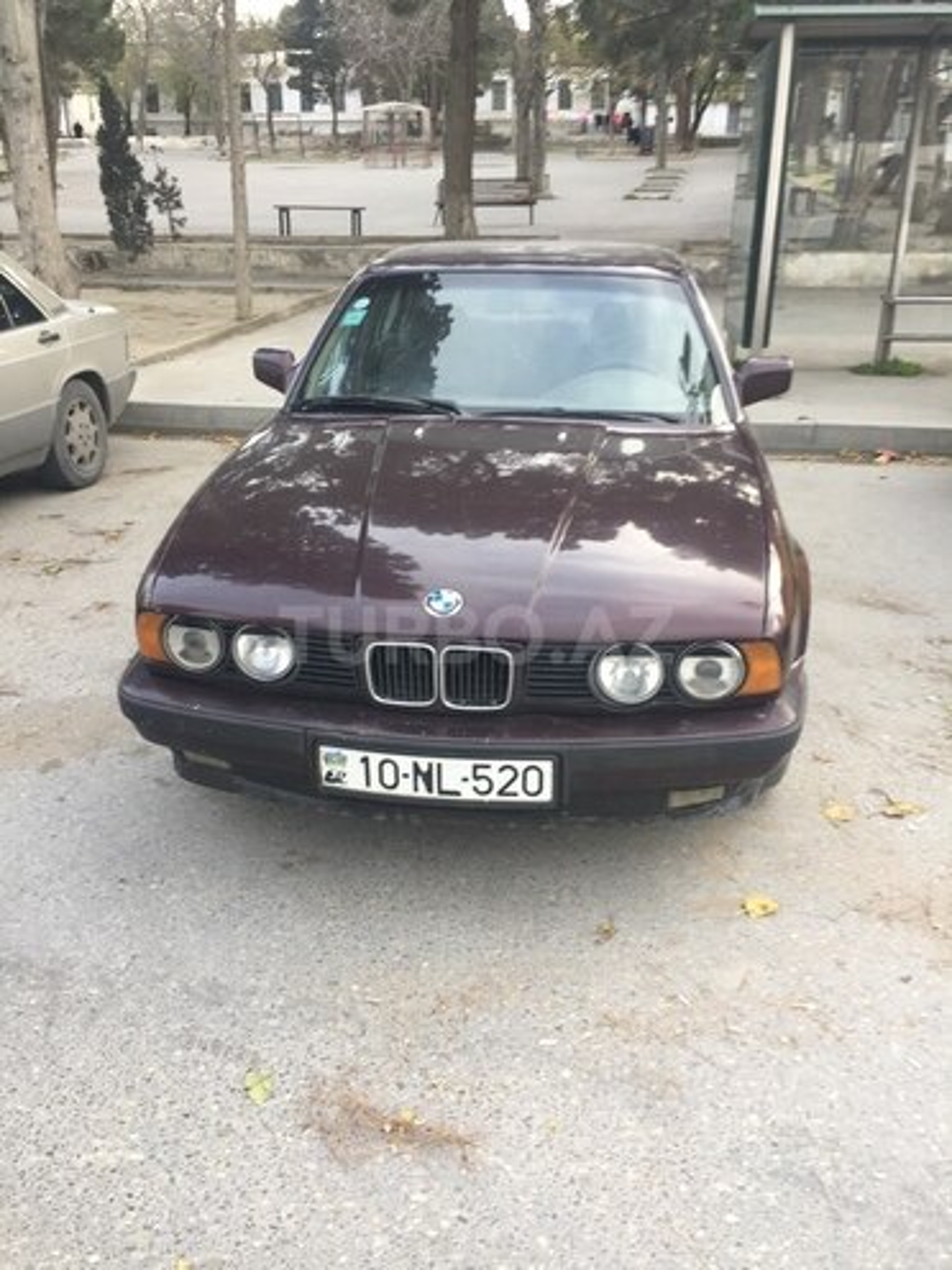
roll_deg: +0.4
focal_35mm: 29
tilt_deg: -19.2
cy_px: 635
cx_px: 476
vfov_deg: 61.7
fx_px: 1063
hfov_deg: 48.2
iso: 32
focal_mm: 4.15
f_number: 2.2
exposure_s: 1/50
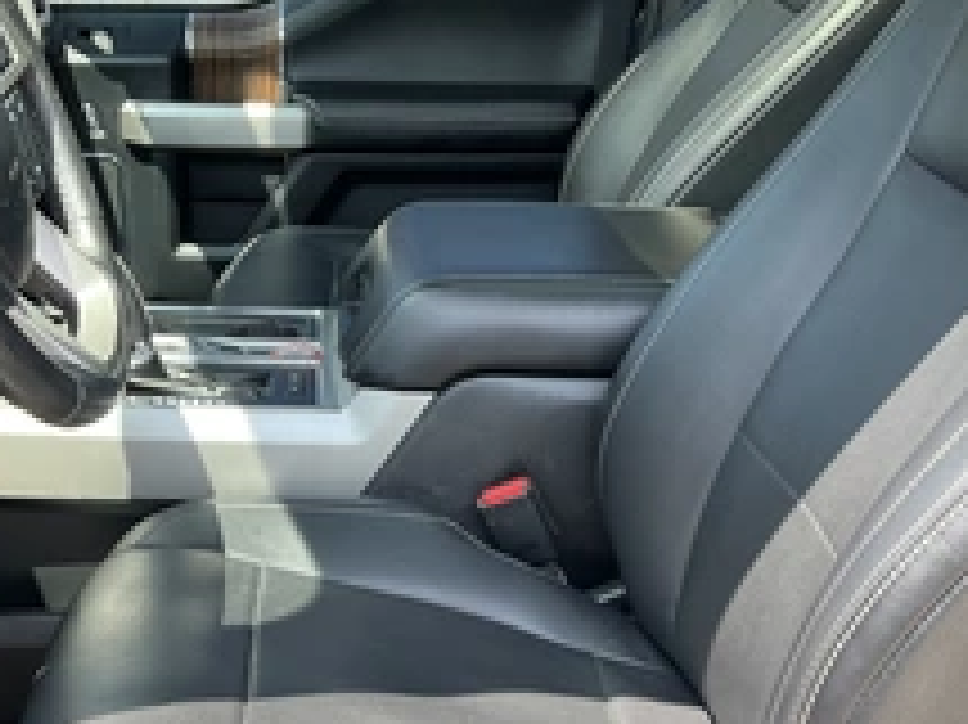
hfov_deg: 35.3
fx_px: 1509
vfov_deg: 26.3
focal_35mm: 54
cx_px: 333
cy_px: 630
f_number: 1.8
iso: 20
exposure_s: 1/122
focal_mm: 3
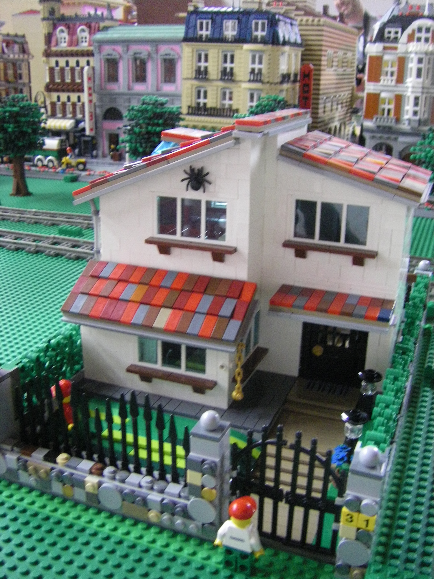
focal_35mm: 38
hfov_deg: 37.7
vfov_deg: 49.0
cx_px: 217
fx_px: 635
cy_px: 290
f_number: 3.5
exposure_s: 1/50
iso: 640
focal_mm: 6.3
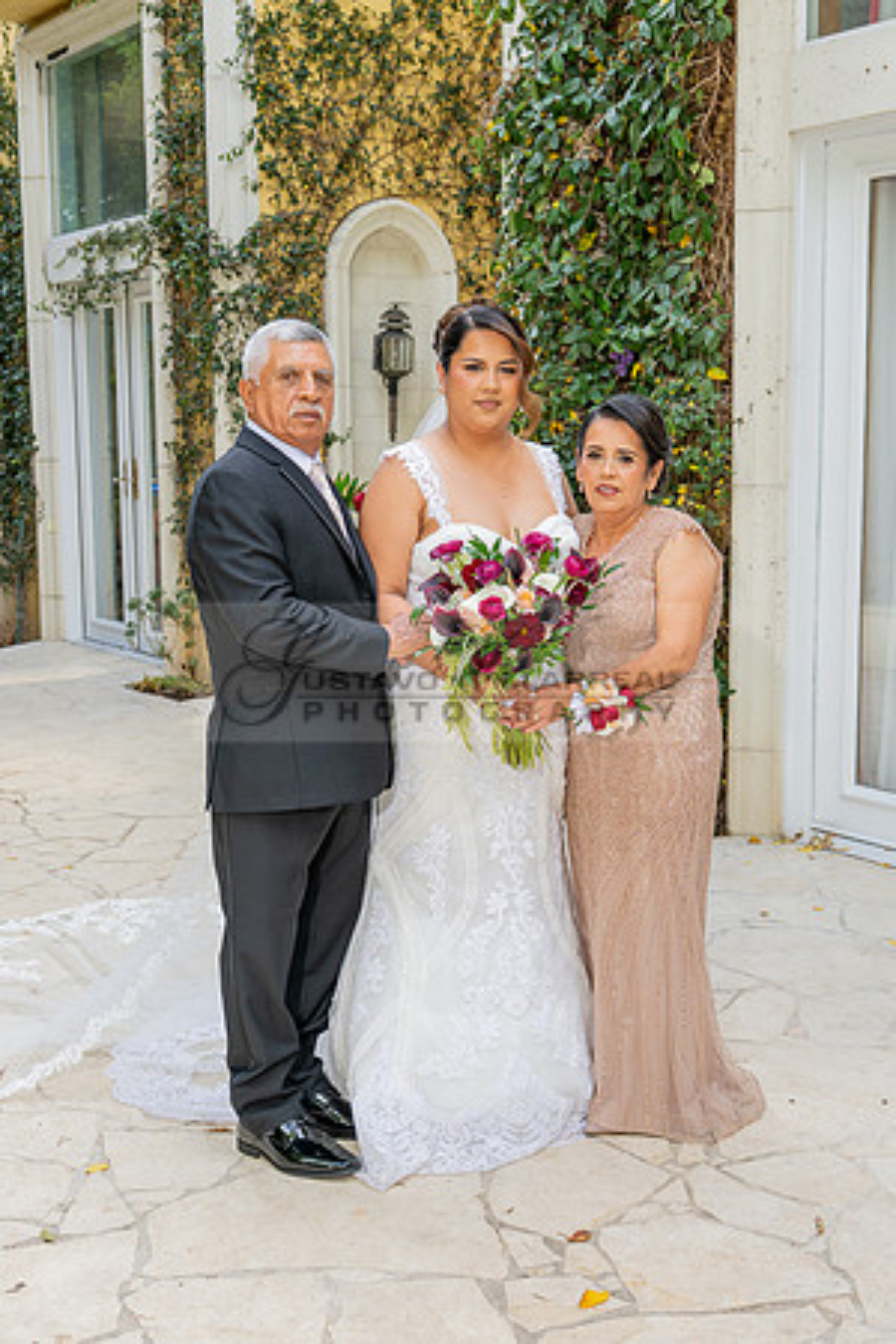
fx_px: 1708
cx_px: 515
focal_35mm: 46
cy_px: 672
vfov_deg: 43.0
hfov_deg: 29.4
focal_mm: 30.5
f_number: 4.5
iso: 200
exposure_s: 1/200
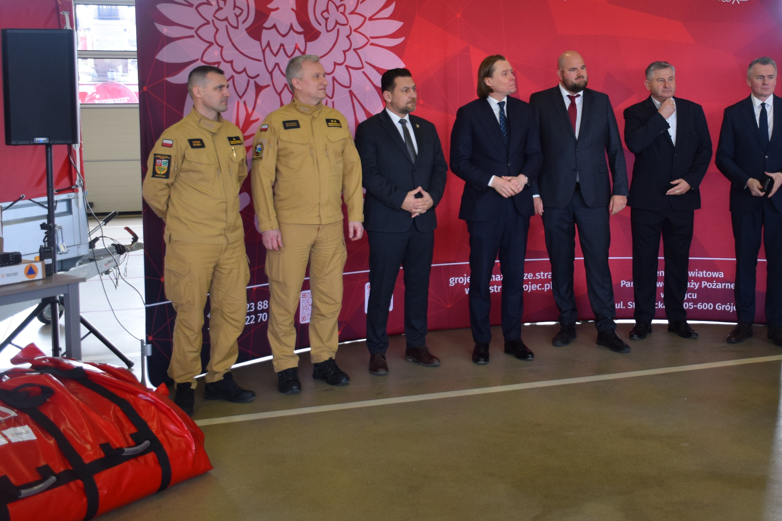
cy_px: 163
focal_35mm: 47
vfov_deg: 28.4
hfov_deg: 41.4
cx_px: 523
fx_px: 1021
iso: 450
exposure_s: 1/60
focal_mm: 22
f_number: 4
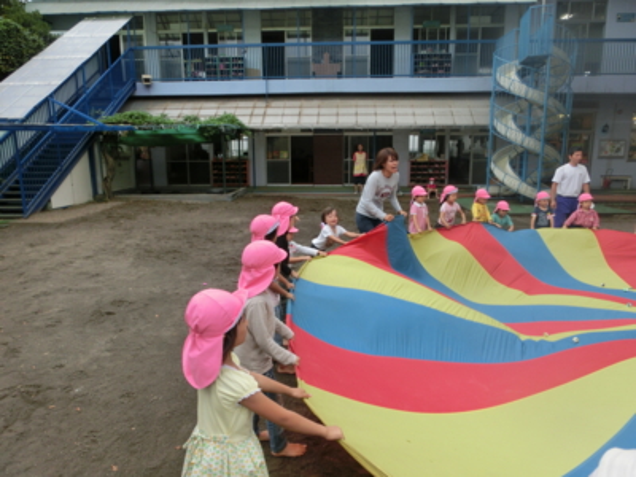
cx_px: 318
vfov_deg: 56.8
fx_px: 441
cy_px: 238
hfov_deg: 71.6
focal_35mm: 24
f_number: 3
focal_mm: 4.24
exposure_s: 1/200
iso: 80
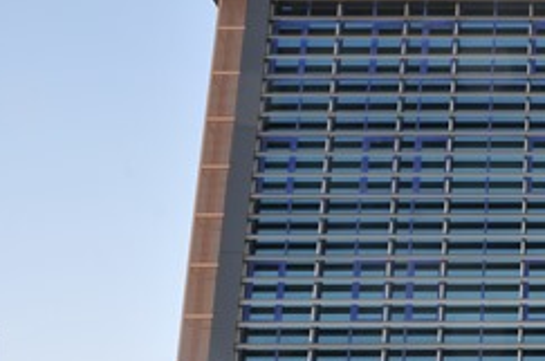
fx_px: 1194
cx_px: 709
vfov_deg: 16.9
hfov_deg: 22.9
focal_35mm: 79
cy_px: 331
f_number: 13
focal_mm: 20
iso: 320
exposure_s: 1/125
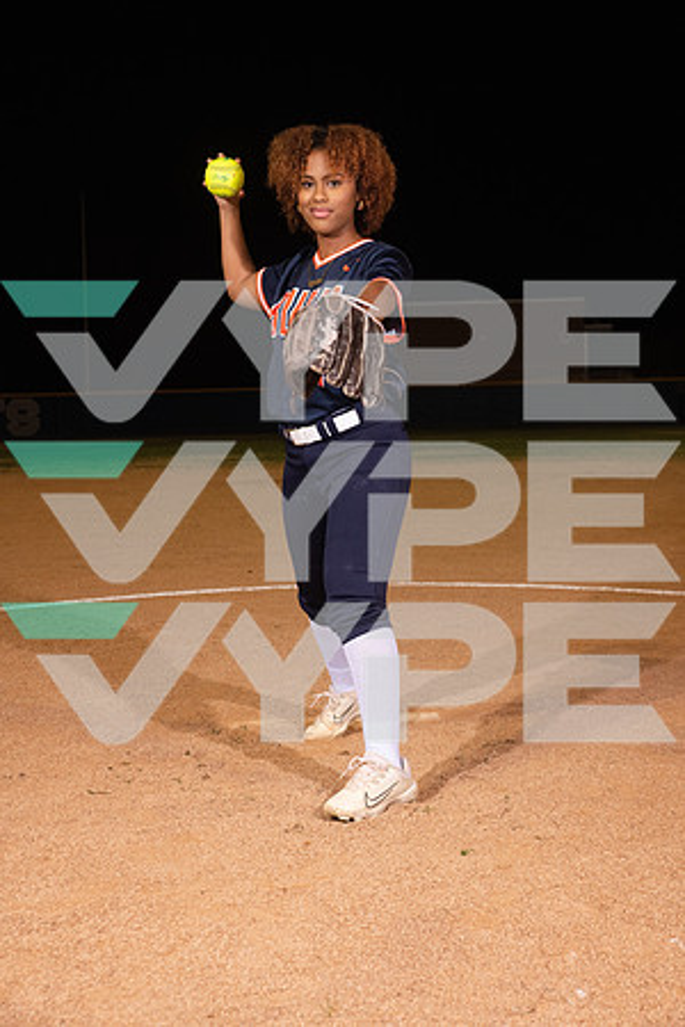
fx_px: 1370
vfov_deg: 41.1
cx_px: 342
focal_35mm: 48
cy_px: 514
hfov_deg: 28.1
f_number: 6.3
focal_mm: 48
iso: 1000
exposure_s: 1/500
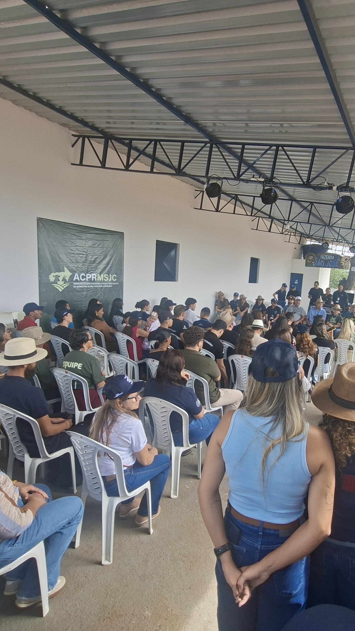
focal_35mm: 20
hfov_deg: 54.9
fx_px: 335
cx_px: 232
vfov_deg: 86.6
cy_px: 333
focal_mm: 1.74
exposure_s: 1/218
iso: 40
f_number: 2.2
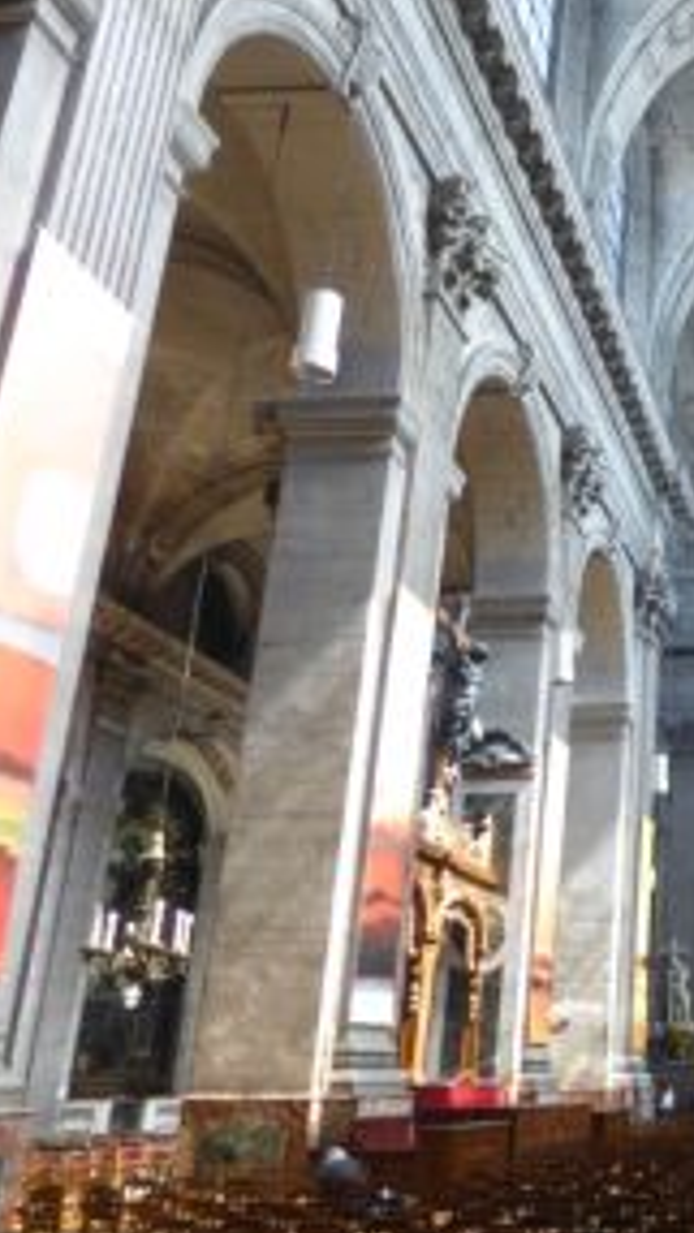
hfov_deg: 25.9
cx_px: 907
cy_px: 608
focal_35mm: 39
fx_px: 1275
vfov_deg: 51.6
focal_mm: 4.3
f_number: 3.3
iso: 100
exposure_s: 1/4
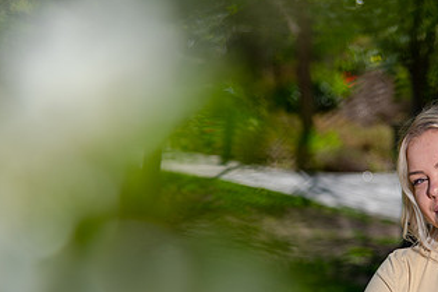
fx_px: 1933
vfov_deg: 8.6
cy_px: 162
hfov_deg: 12.9
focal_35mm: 159
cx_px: 335
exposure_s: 1/500
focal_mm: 86
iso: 125
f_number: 4
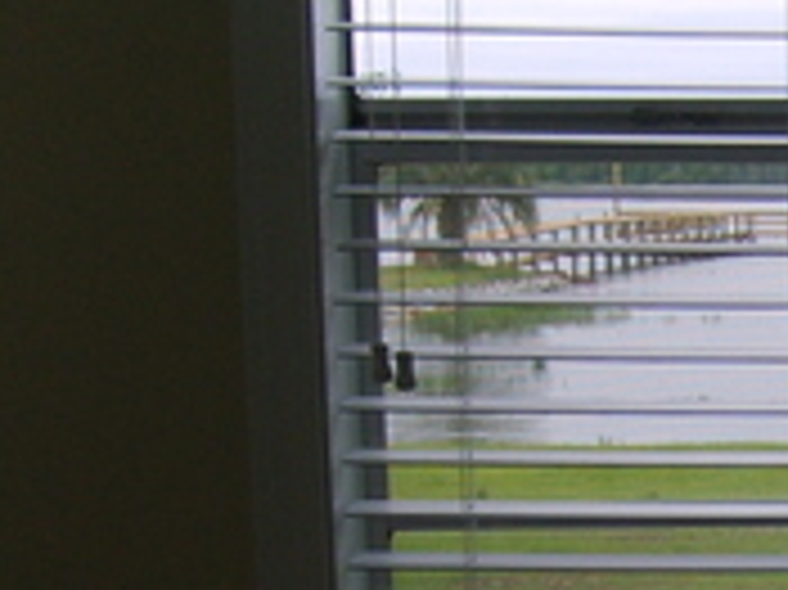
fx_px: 2912
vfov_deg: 11.2
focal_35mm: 128
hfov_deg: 14.1
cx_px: 1279
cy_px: 820
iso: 50
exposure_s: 1/350
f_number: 2.8
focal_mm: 5.8
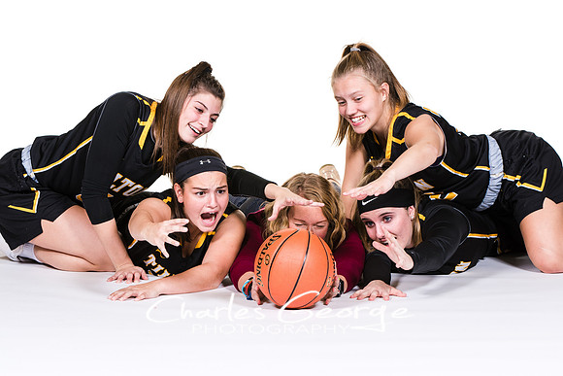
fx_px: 2722
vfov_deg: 7.9
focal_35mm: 174
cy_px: 188
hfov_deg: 11.8
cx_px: 282
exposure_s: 1/160
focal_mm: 116
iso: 200
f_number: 6.3
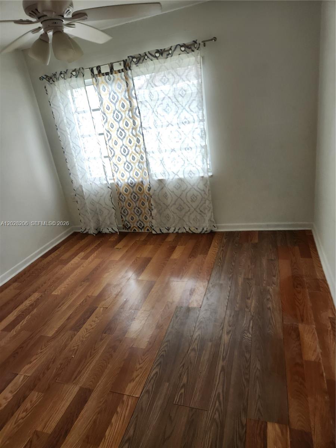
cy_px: 224
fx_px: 298
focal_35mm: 23
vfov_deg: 73.9
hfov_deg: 58.9
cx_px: 168
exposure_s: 1/180
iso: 100
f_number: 1.8
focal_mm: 5.4
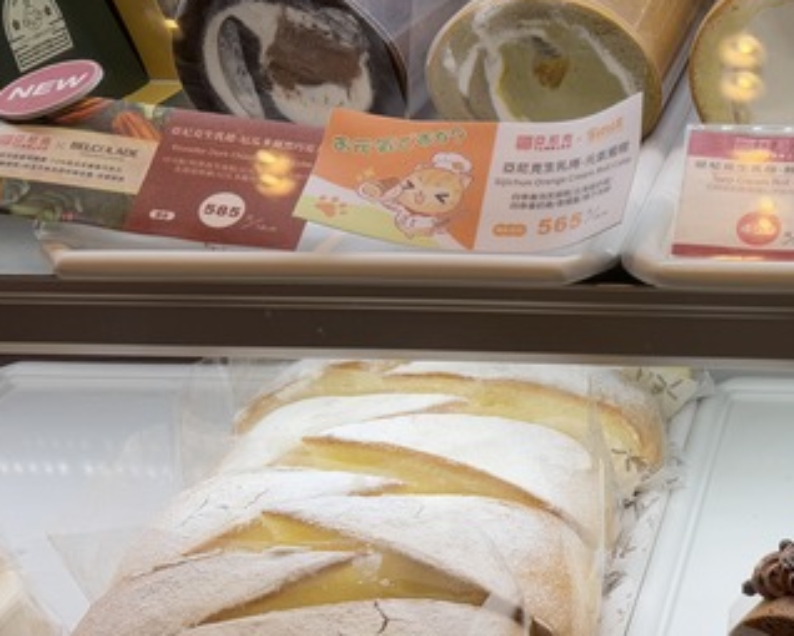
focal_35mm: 53
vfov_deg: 27.9
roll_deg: +0.3
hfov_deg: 31.3
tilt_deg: -32.9
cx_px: 881
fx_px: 1247
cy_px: 526
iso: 80
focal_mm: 6.76
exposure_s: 1/637
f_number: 1.78
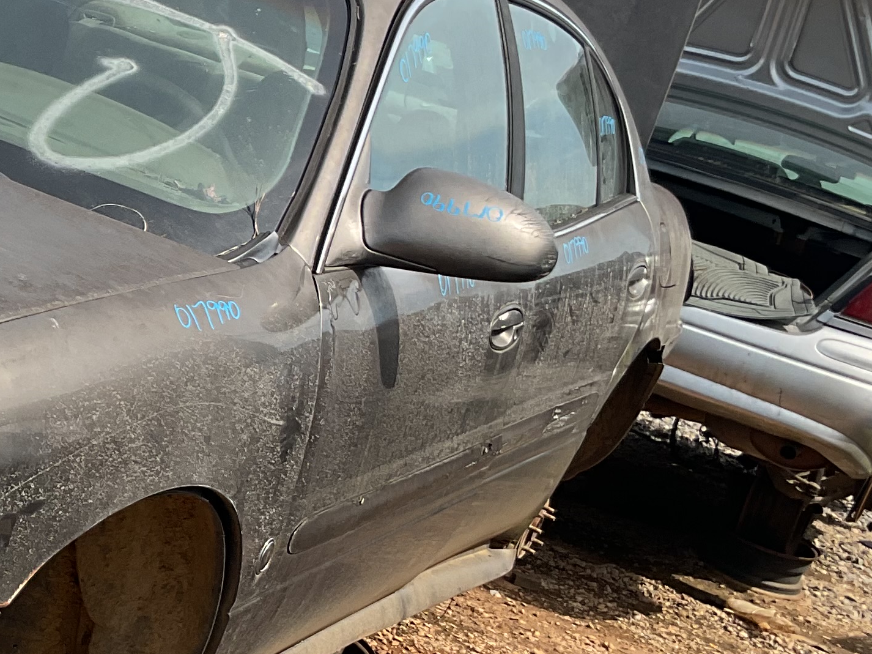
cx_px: -95
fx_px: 2065
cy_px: 374
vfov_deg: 18.0
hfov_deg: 22.5
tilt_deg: -10.4
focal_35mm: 82
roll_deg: -17.4
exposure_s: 1/1451
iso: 16
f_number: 1.8
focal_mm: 3
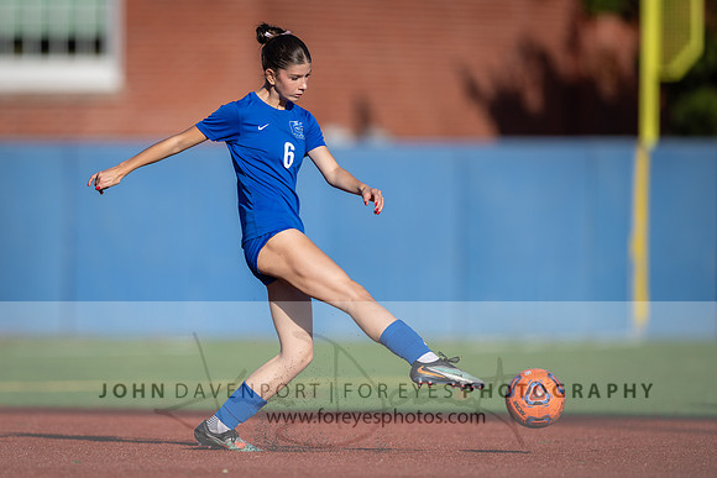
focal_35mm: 540
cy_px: 264
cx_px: 275
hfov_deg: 3.8
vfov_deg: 2.5
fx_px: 10749
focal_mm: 400
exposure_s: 1/2000
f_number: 2.8
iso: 100
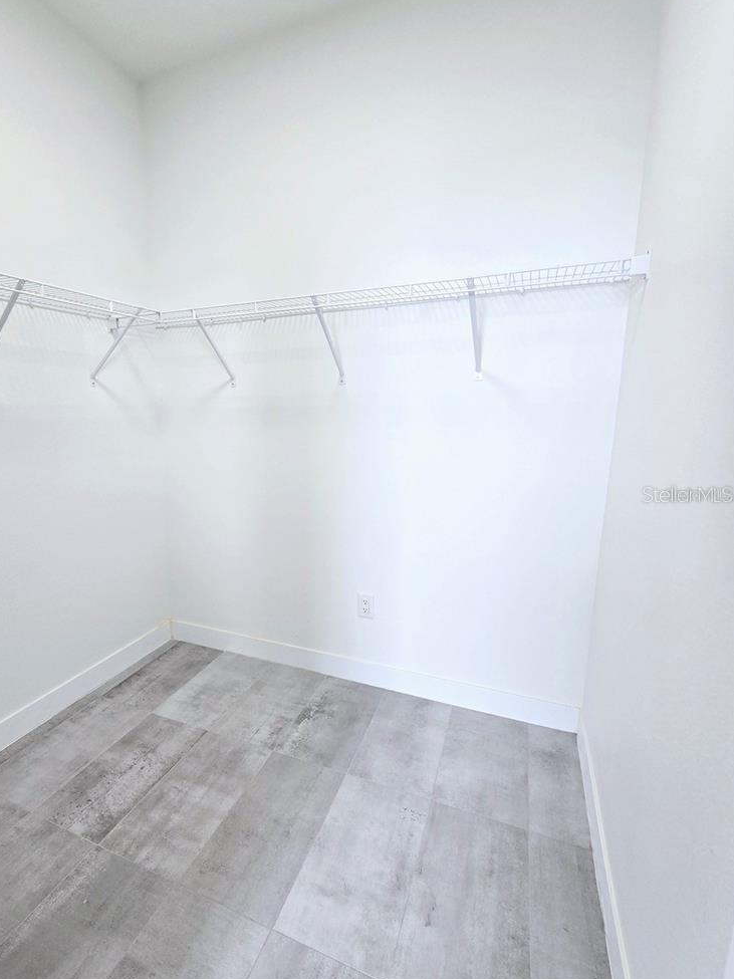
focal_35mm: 16
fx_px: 452
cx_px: 285
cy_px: 494
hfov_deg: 77.0
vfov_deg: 94.5
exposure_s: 1/120
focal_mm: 2.2
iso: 80
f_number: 2.2
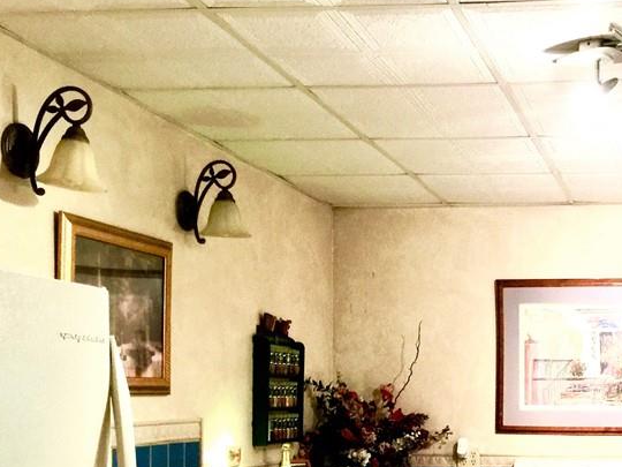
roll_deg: -1.1
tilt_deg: -1.3
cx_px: 562
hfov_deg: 33.1
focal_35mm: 55
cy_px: 427
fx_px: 988
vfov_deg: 25.7
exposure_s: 1/15
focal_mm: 4.15
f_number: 2.2
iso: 64
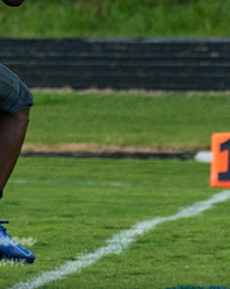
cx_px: -197
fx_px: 9943
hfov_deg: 1.3
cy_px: 2
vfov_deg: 1.7
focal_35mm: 1166
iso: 1600
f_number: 5.6
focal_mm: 196
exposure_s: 1/1000
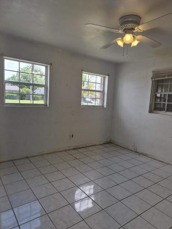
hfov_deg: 58.9
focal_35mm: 23
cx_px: 86
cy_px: 114
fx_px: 152
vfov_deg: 73.9
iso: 80
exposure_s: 1/1092
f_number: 1.8
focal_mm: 5.4
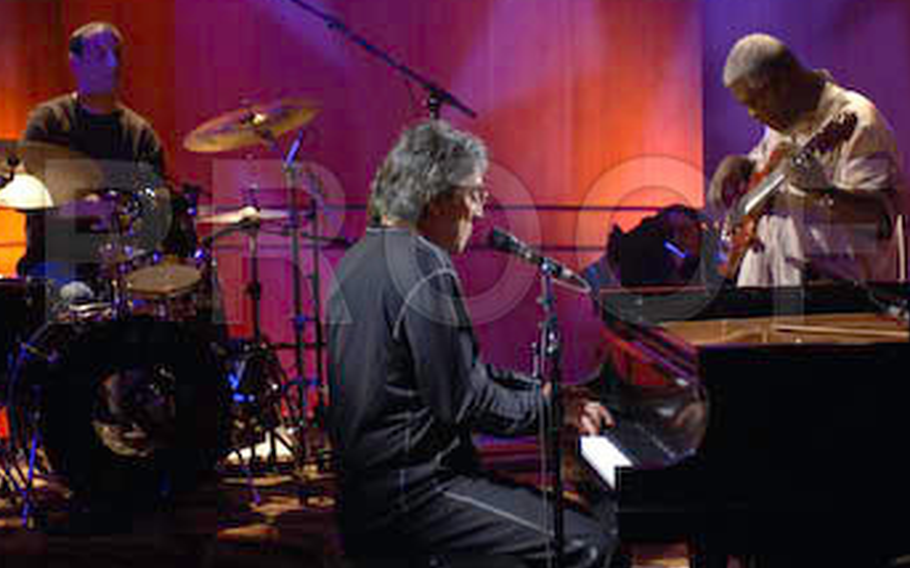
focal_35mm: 107
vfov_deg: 12.2
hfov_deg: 19.5
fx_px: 2652
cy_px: 292
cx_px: 451
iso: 800
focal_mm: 60
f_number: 2.8
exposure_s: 1/50
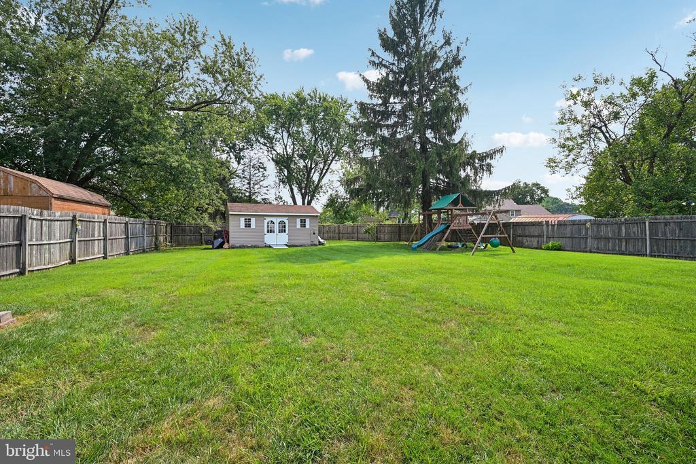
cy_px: 232
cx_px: 348
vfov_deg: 73.8
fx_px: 309
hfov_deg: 96.7
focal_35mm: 16
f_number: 8
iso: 800
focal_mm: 16
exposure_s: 1/500
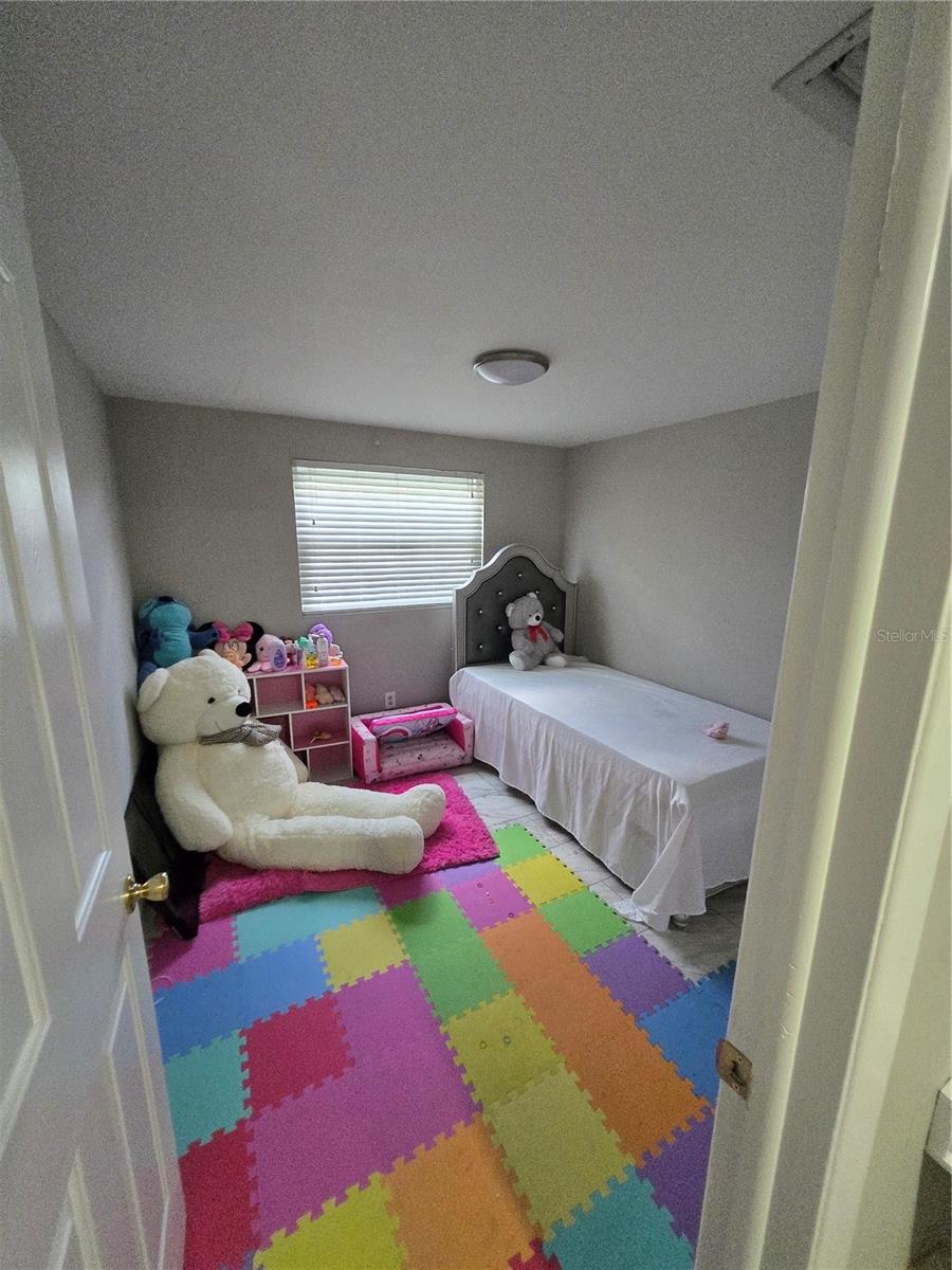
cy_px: 635
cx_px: 476
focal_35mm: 13
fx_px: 477
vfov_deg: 106.2
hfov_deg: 89.9
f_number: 2.2
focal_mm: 1.7
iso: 640
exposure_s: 1/60
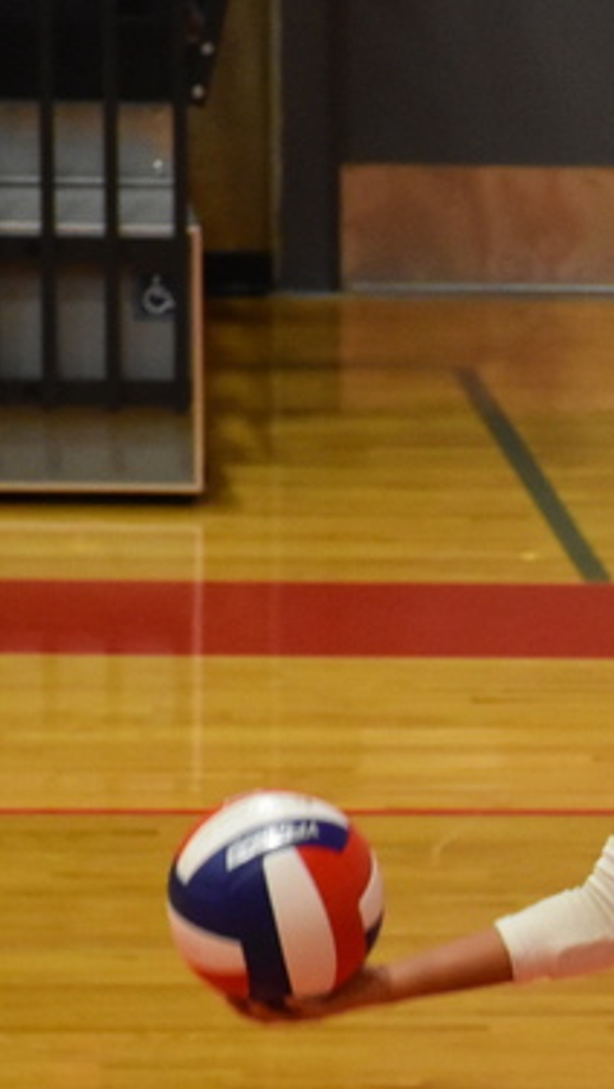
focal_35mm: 406
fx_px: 11742
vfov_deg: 5.3
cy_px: 943
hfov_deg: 3.0
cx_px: 927
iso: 3200
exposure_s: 1/125
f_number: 5.3
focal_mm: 95
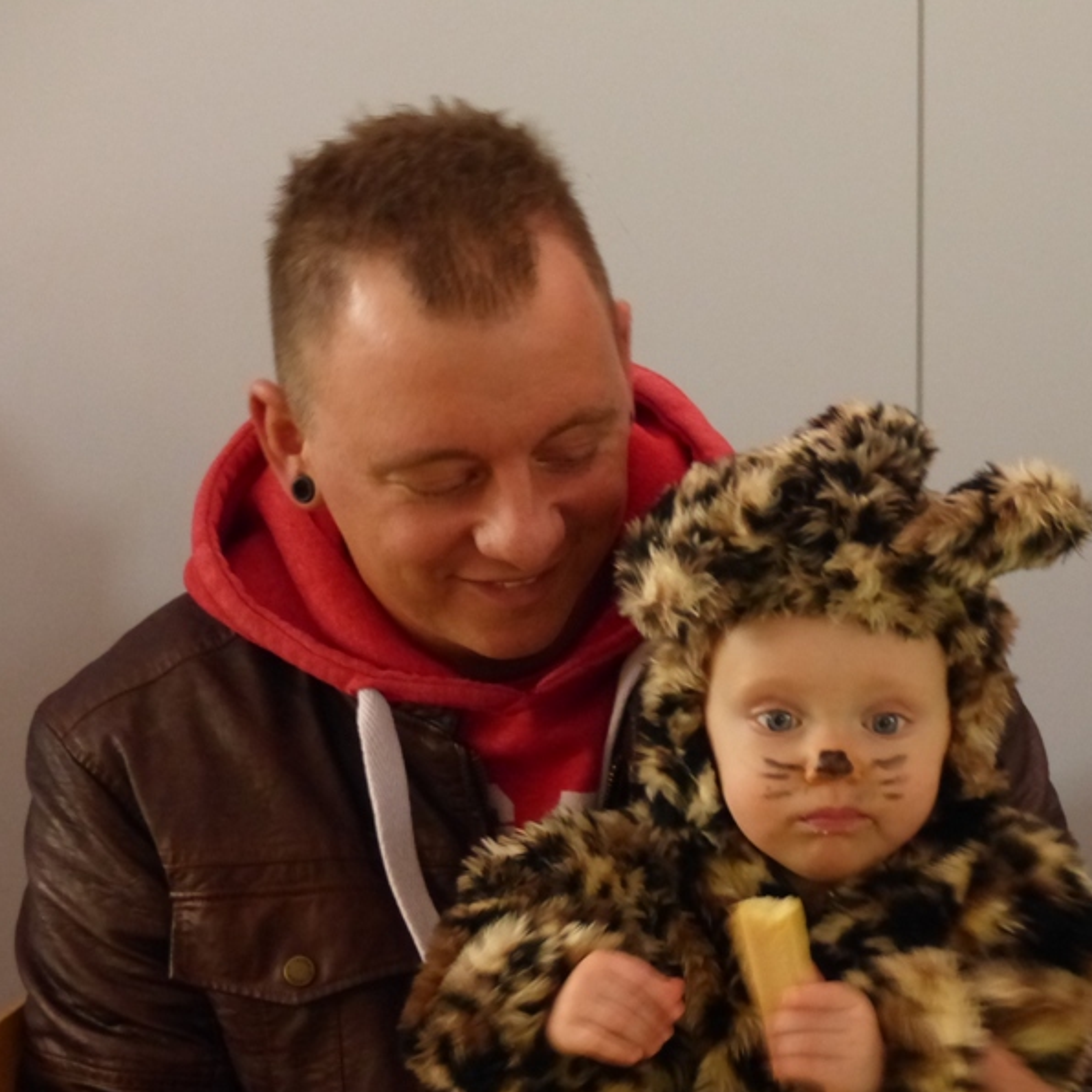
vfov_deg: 11.9
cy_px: 548
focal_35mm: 147
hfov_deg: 11.9
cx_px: 682
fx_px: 5246
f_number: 2.8
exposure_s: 1/20
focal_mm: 22.2
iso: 800
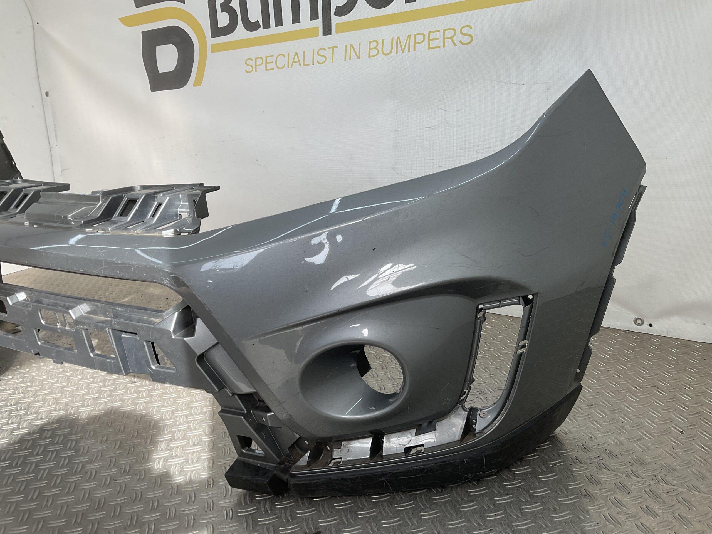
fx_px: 596
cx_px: 356
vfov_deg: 48.2
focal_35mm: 29
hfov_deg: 61.7
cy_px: 267
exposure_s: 1/240
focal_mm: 3
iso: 16
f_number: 1.8
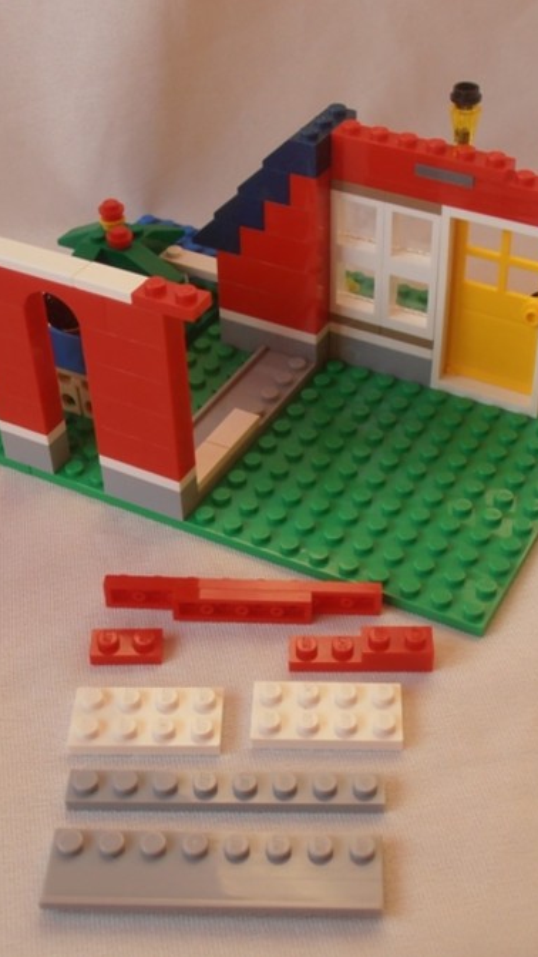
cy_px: 478
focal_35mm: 54
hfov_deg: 22.2
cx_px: 307
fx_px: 1369
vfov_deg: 38.5
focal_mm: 6.61
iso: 80
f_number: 3.9
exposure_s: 1/50
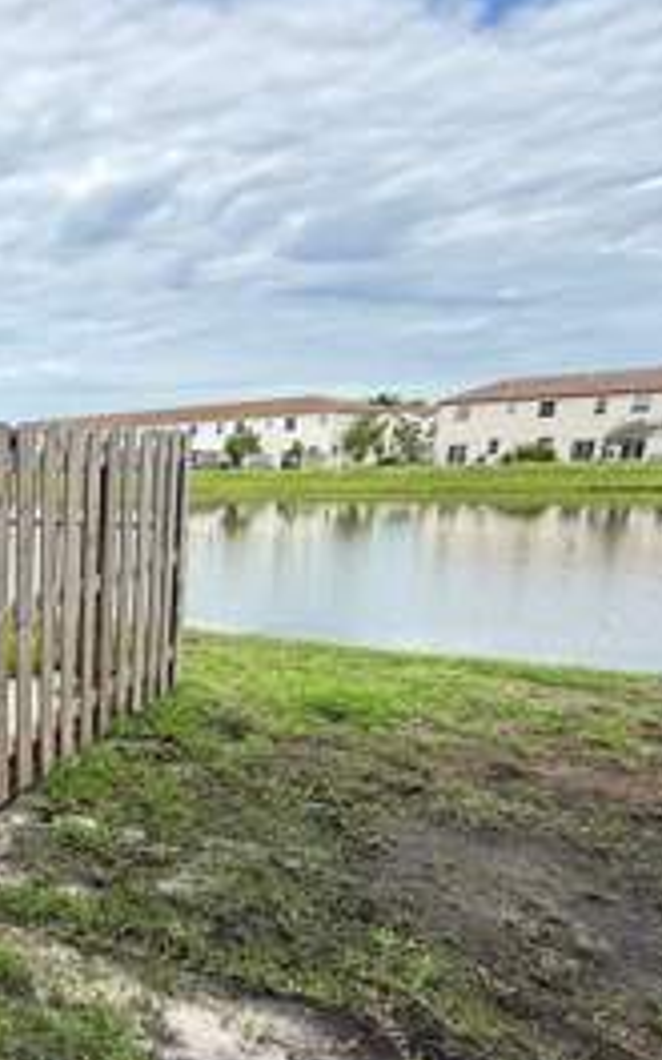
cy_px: 687
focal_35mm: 27
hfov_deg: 37.7
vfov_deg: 66.9
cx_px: -80
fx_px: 779
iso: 50
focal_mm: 2.22
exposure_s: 1/701
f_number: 2.2
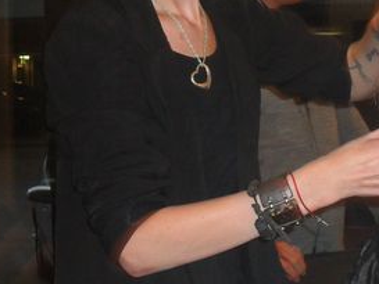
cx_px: 337
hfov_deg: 16.9
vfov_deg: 12.9
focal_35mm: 115
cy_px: 130
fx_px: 1260
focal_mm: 8.7
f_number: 3.9
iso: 200
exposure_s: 1/45
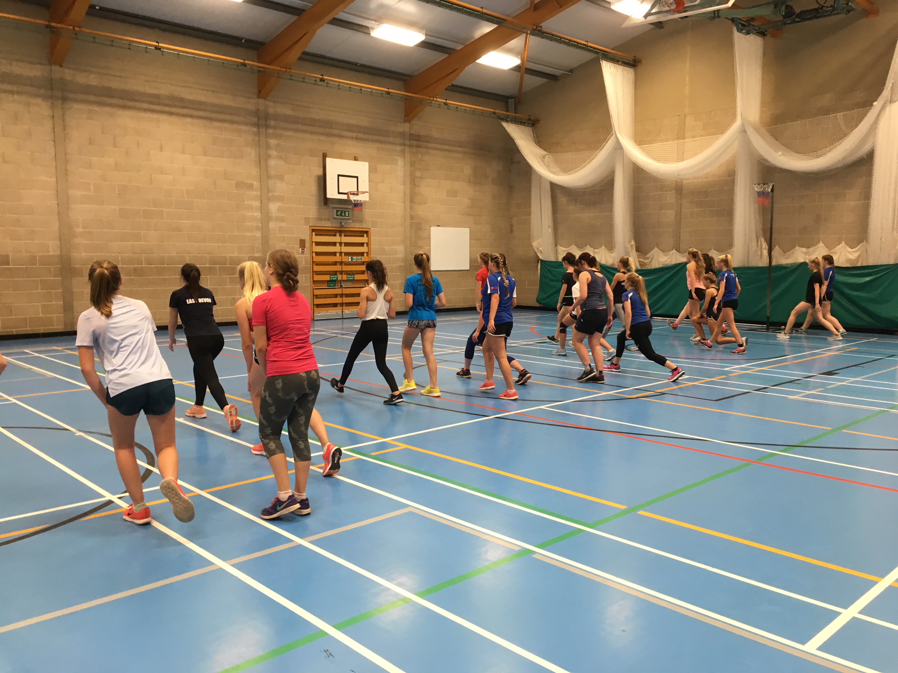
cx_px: 449
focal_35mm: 29
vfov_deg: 48.2
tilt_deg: -5.8
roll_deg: +0.3
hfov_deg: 61.7
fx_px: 752
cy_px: 336
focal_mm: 4.15
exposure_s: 1/33
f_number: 2.2
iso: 50
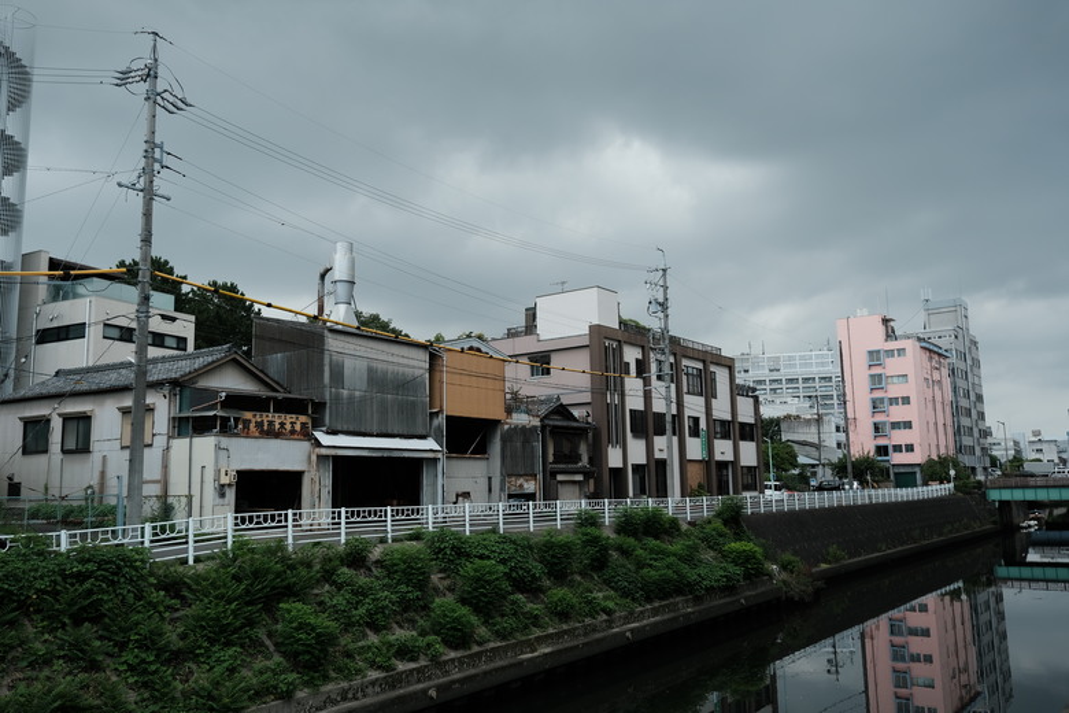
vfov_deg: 45.0
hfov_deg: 63.7
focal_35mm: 29
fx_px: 861
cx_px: 534
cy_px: 356
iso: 160
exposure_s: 1/480
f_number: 4
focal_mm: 19.2
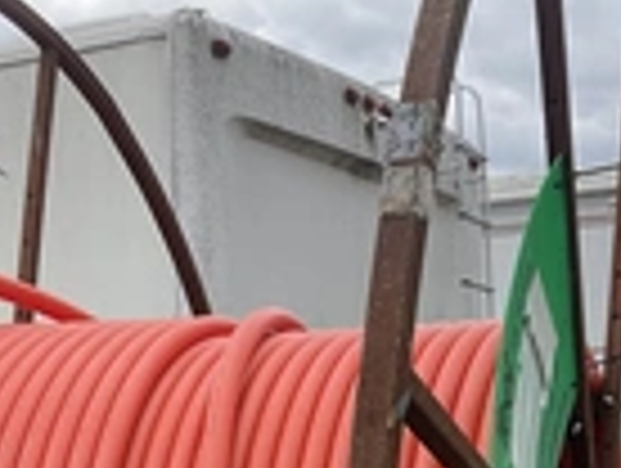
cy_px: 580
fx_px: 1510
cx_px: 324
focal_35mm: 84
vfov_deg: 16.8
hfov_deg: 23.2
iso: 25
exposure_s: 1/439
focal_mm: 3
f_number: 1.8
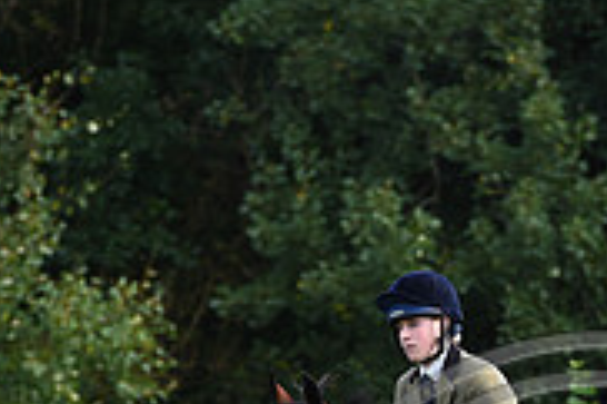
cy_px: 628
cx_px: 570
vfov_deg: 2.1
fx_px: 10747
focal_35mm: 638
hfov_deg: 3.2
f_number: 5
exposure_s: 1/800
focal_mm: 200
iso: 640
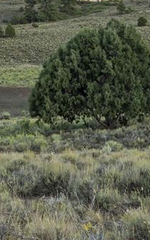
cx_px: 92
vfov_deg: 14.7
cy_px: 30
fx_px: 921
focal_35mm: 141
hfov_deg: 9.3
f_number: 20
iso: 1000
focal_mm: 46
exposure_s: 1/40
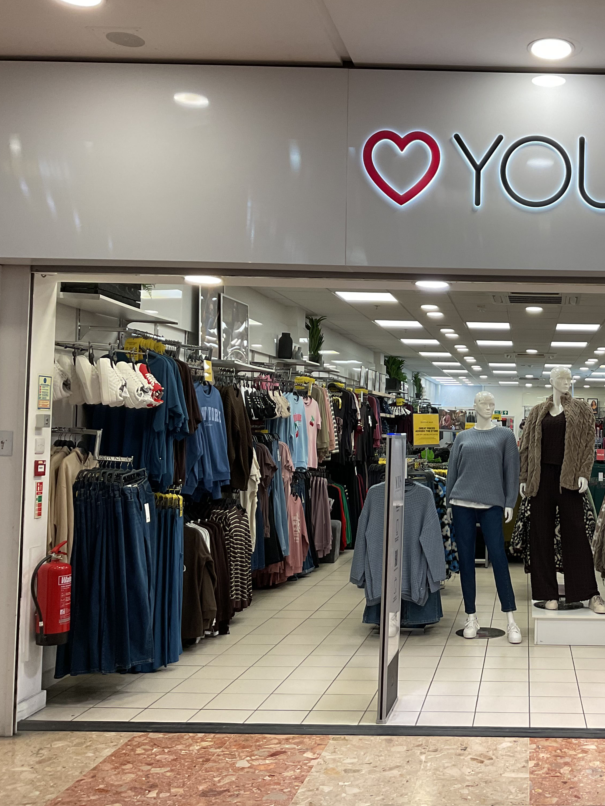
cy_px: 401
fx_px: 909
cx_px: 537
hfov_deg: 34.9
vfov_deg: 47.9
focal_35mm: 39
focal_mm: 3
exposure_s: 1/60
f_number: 1.8
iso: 50
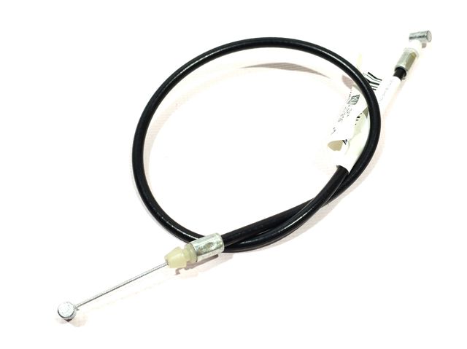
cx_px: 234
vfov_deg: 28.5
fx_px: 688
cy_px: 174
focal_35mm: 51
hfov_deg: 37.5
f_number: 1.75
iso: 248
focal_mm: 4.75
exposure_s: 1/100
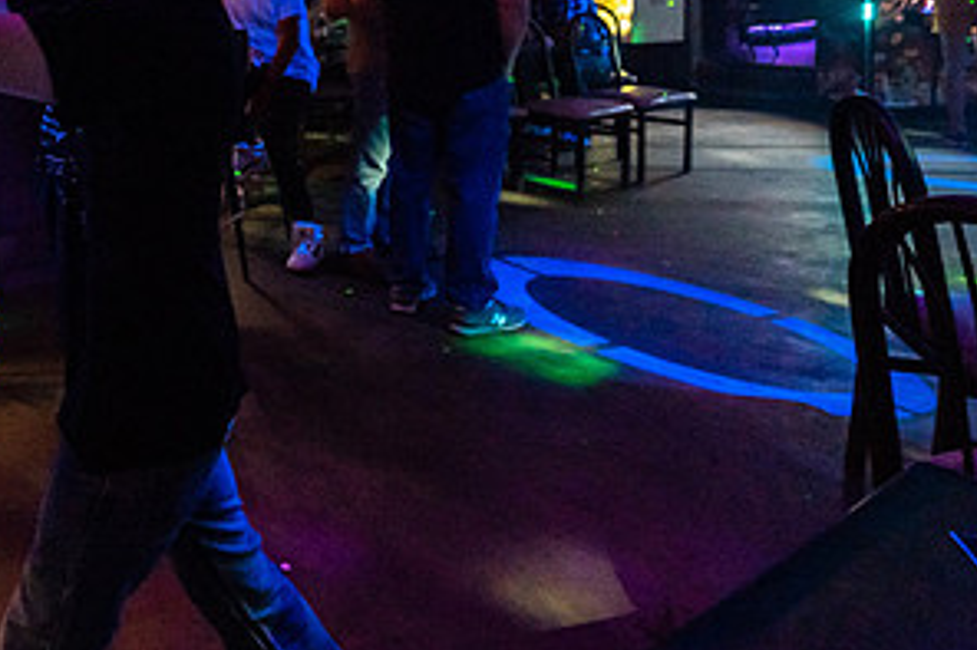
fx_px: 814
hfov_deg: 54.4
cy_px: 26
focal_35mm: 30
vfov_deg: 39.3
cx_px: 106
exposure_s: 1/250
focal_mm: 14
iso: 3200
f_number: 2.8
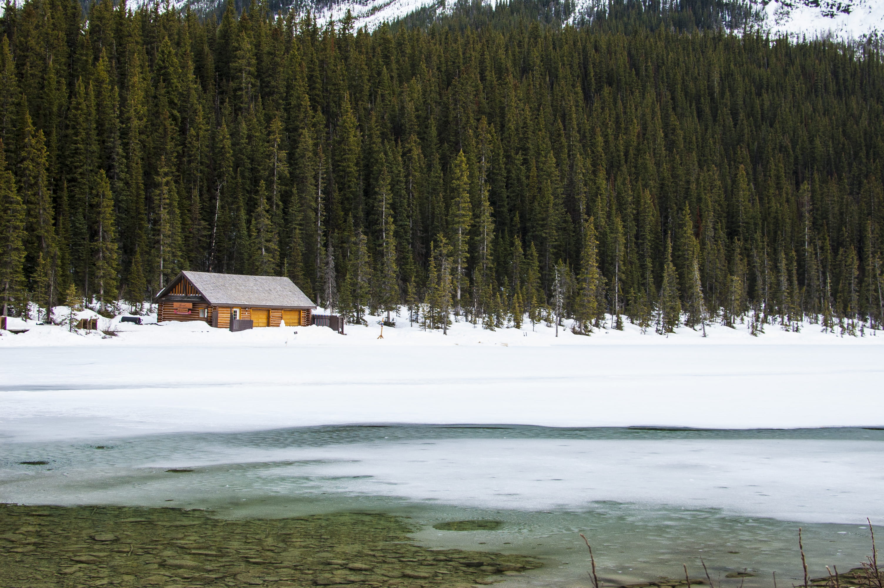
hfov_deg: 37.9
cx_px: 442
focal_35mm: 52
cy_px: 294
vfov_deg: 25.7
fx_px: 1288
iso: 400
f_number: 8
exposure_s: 1/100
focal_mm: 35
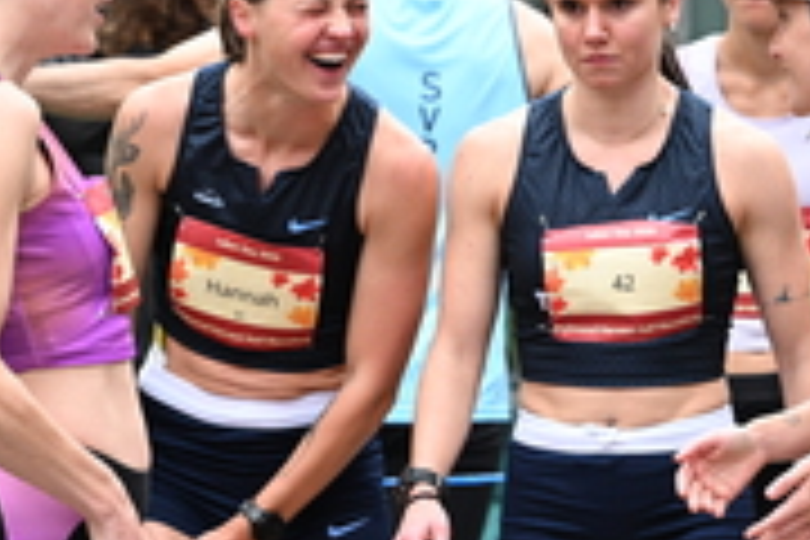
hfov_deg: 5.6
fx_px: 8234
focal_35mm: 366
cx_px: 486
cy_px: 479
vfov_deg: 3.8
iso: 2500
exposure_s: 1/640
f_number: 4
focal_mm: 120
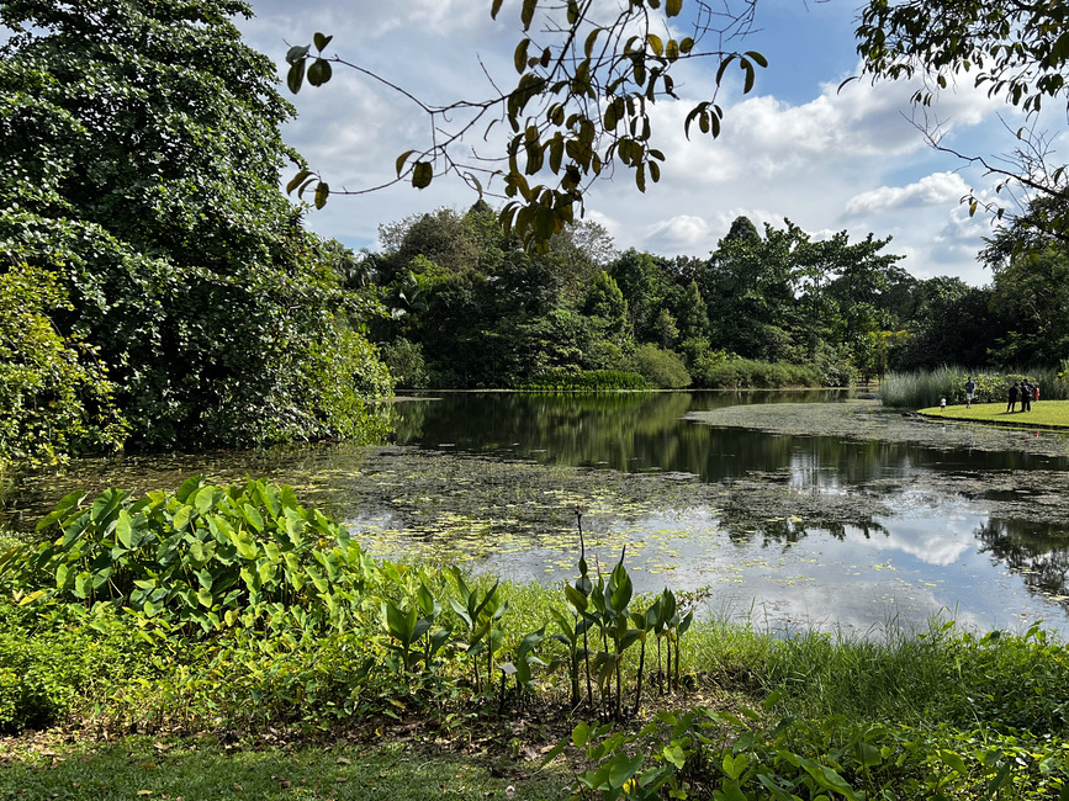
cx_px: 694
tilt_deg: -1.6
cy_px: 410
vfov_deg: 39.6
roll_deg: -0.1
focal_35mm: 36
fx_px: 1112
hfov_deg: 50.6
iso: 50
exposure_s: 1/4274
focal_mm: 5.7
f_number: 1.5
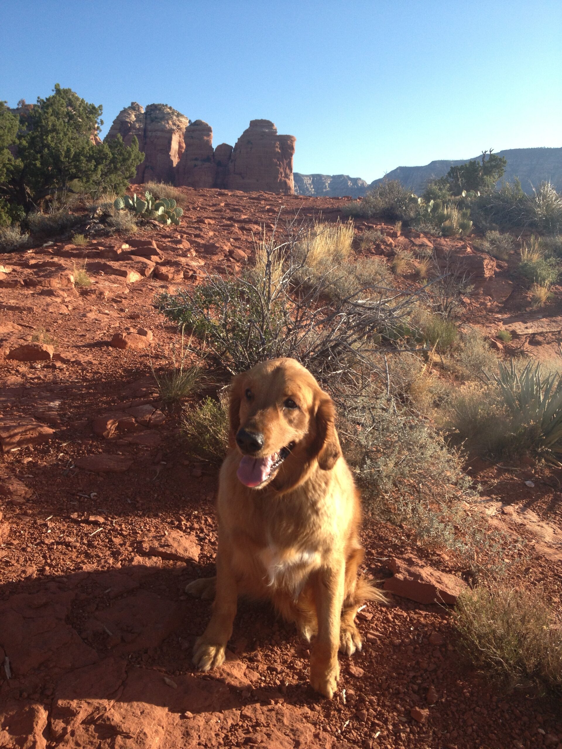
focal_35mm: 35
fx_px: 758
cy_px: 374
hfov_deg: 40.7
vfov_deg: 52.6
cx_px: 281
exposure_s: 1/812
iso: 64
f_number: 2.4
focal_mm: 4.28
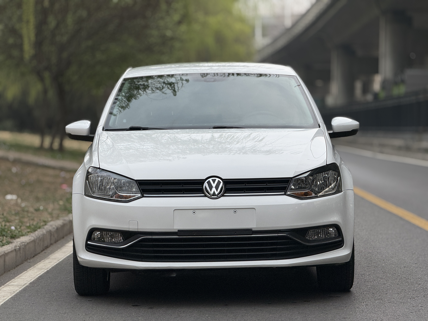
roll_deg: -0.3
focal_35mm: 120
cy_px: 160
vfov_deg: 12.3
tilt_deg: -1.3
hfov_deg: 16.4
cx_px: 214
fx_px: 1484
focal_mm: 15.66
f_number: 2.8
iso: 50
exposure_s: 1/811
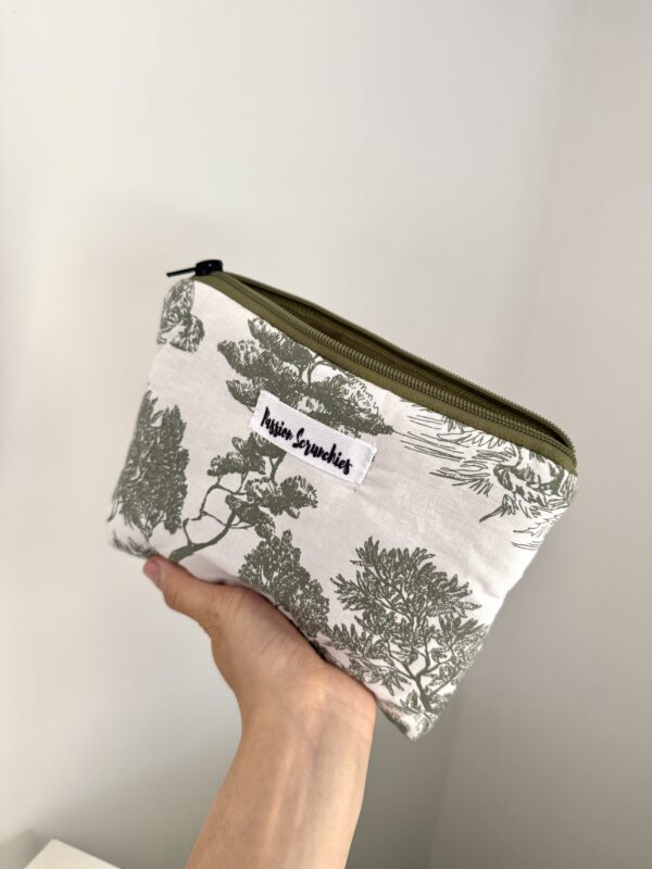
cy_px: 434
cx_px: 326
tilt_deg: -14.3
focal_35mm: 24
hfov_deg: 56.8
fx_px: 603
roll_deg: -5.8
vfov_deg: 71.6
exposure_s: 1/121
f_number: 1.78
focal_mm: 6.76
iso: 160
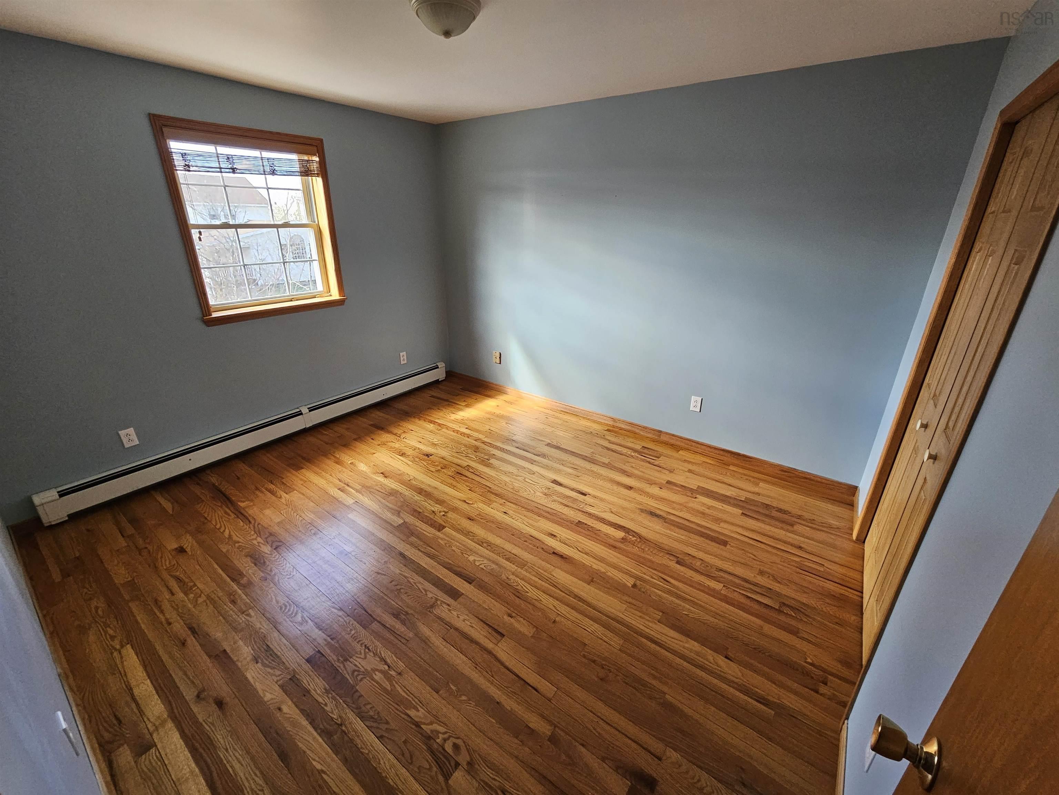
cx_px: 530
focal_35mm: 13
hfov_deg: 106.2
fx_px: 398
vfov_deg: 89.9
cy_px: 398
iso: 250
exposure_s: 1/60
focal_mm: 2.2
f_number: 2.2
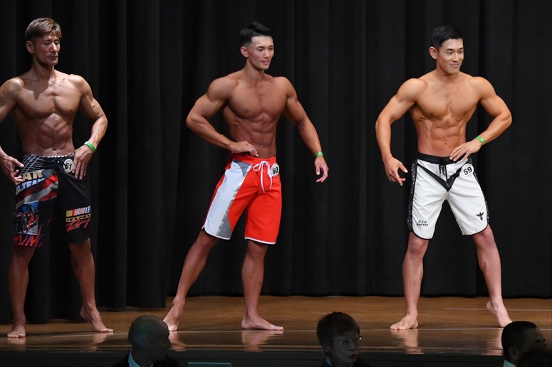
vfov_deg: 6.3
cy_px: 184
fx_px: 3326
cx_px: 276
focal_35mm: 217
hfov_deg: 9.5
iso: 8000
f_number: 5.6
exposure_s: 1/400
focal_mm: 145
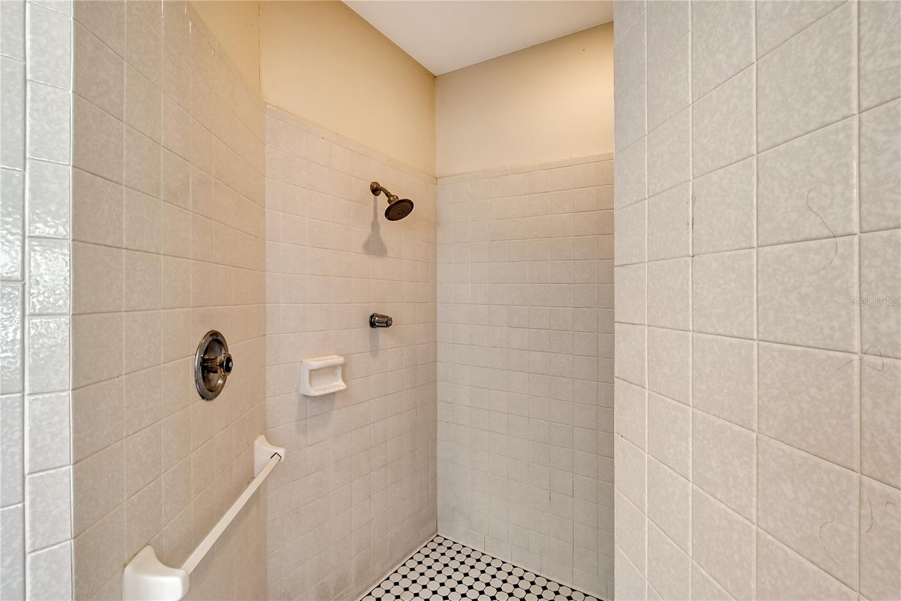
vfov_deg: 77.4
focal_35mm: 15
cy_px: 300
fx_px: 376
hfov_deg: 100.4
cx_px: 450
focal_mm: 10
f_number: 10
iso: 800
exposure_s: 1/13
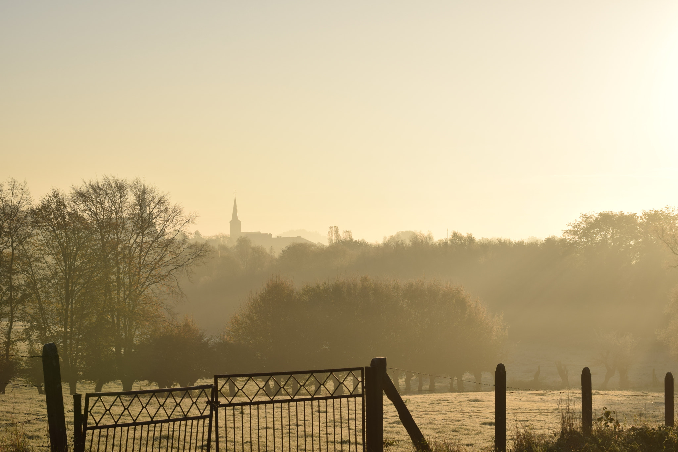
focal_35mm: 75
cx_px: 339
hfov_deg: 27.0
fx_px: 1412
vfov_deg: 18.2
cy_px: 226
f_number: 10
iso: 100
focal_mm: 50
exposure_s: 1/320
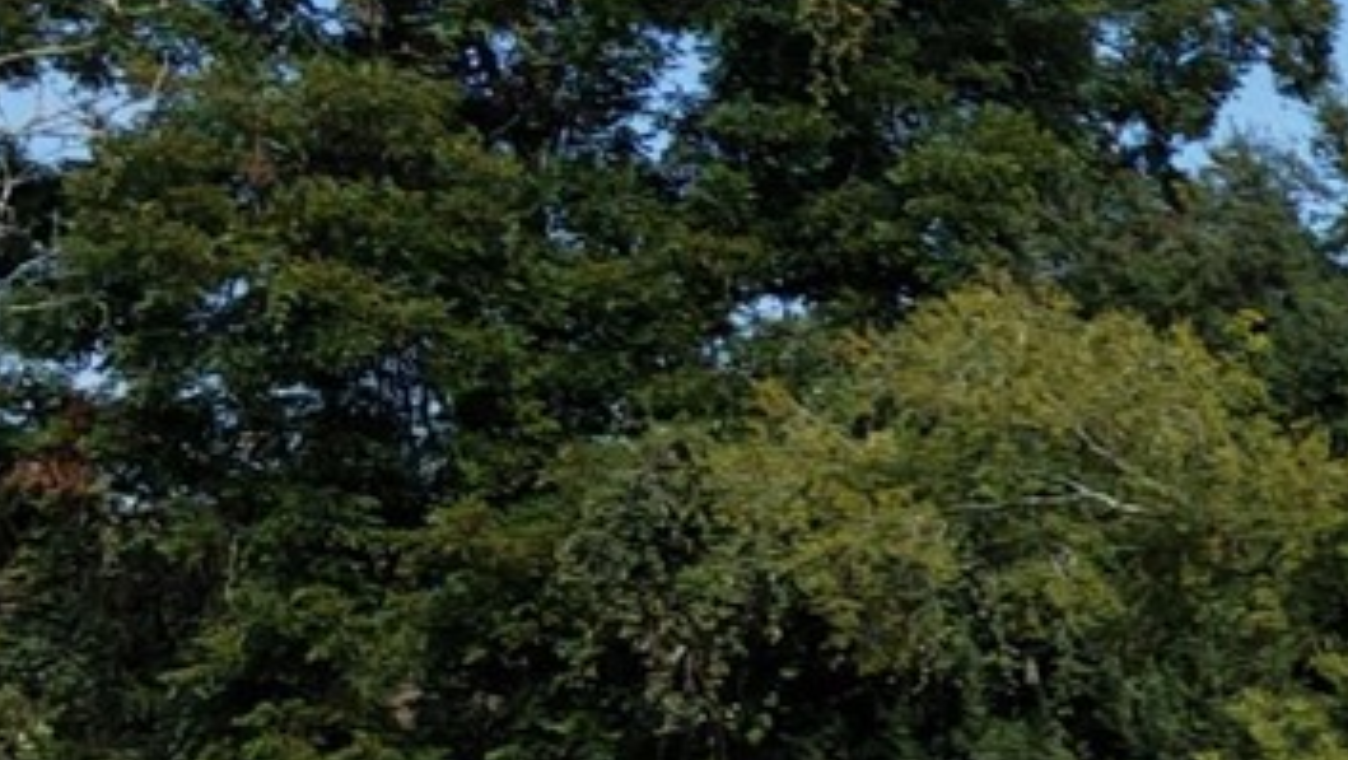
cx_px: 3131
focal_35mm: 101
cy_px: 676
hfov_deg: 14.6
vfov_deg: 11.9
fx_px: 3612
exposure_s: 1/2000
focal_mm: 3.05
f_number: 2.2
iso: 200
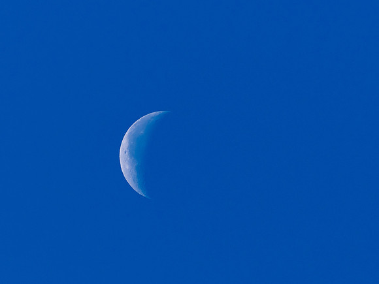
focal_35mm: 918
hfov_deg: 2.2
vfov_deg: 1.6
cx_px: 169
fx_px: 10048
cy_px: 203
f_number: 6.3
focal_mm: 300
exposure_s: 1/640
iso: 320
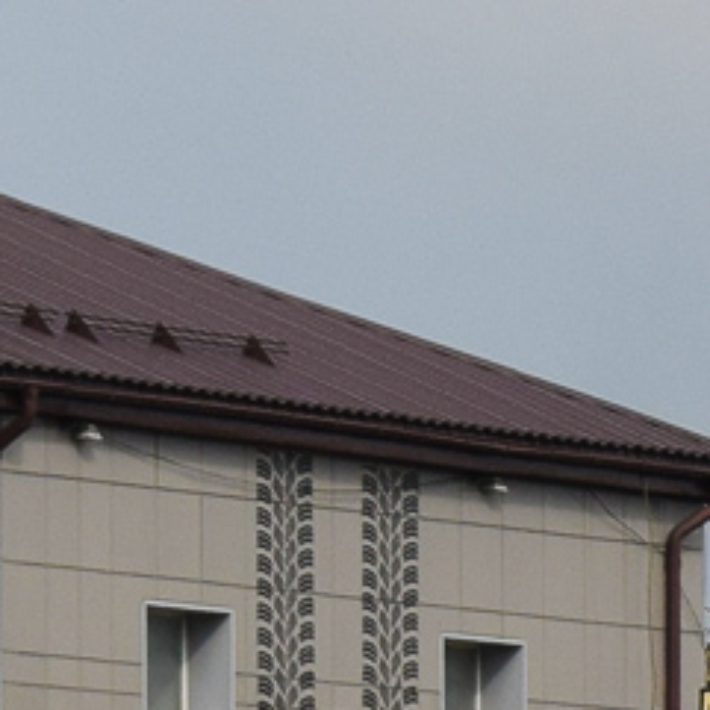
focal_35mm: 349
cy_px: 890
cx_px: 1523
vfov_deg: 5.0
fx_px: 8101
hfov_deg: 4.9
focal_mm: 55
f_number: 6.3
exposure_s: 1/1000
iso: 200
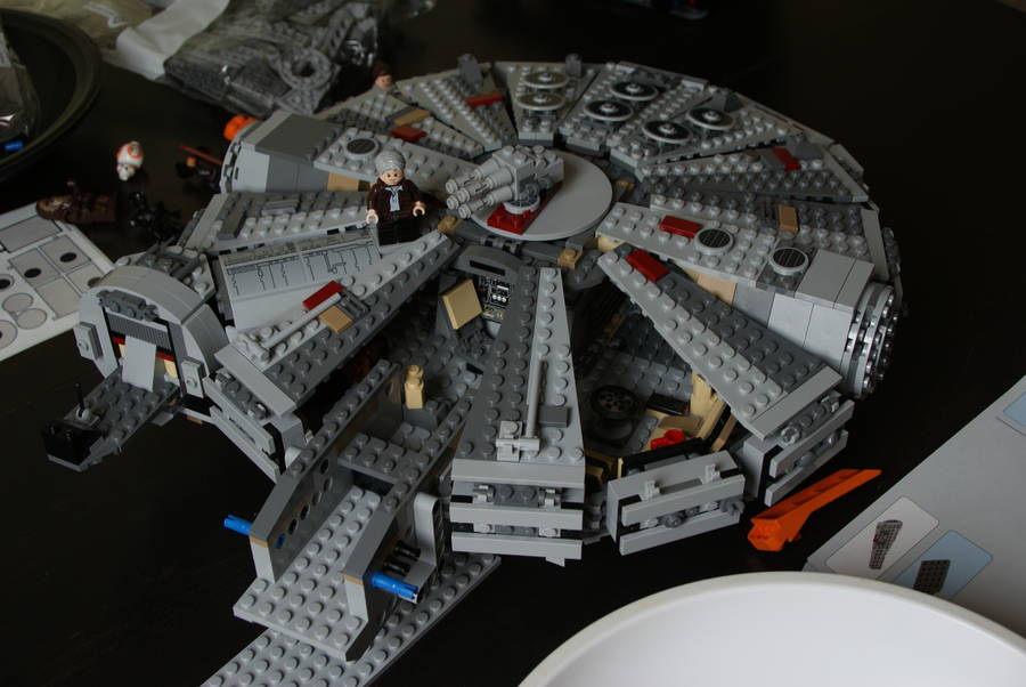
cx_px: 513
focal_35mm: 45
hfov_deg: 43.6
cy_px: 344
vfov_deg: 29.9
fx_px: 1284
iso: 100
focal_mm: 30
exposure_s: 1/1.67
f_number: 8
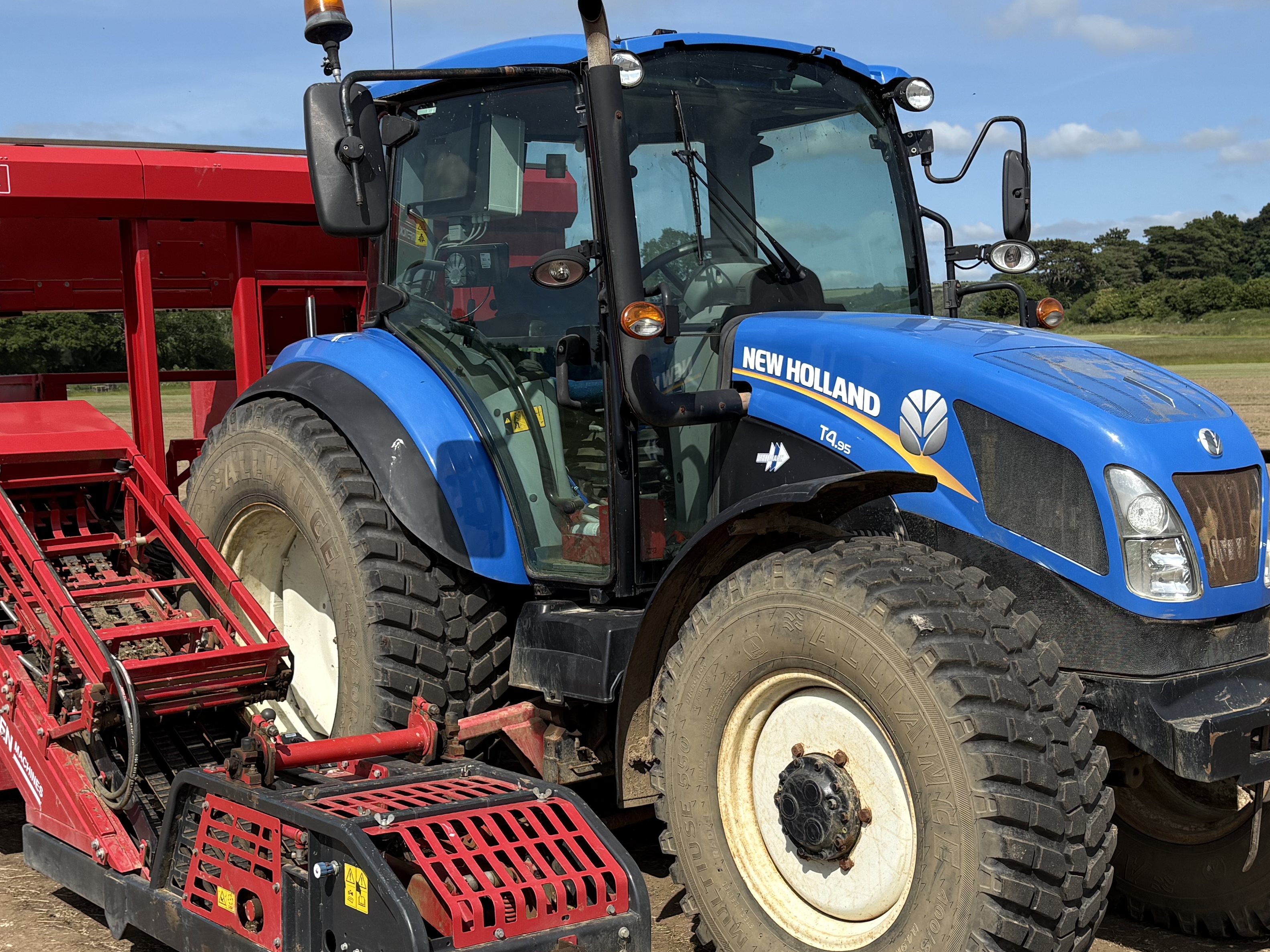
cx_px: 594
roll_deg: +2.5
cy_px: 582
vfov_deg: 30.8
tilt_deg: -6.6
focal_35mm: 47
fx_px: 1724
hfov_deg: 40.4
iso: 50
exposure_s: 1/3623
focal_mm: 5.96
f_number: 1.6
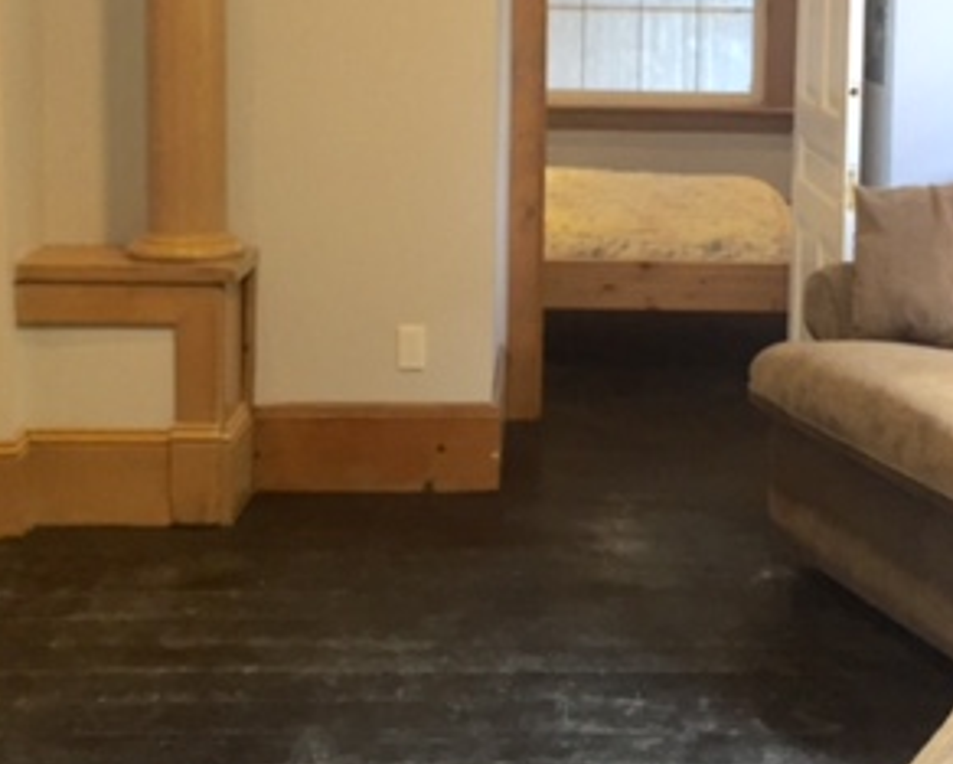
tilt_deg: -6.9
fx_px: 1750
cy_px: 180
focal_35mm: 62
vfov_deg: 24.3
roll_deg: -1.8
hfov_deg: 30.3
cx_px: 604
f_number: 2.2
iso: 100
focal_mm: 4.15
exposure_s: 1/30
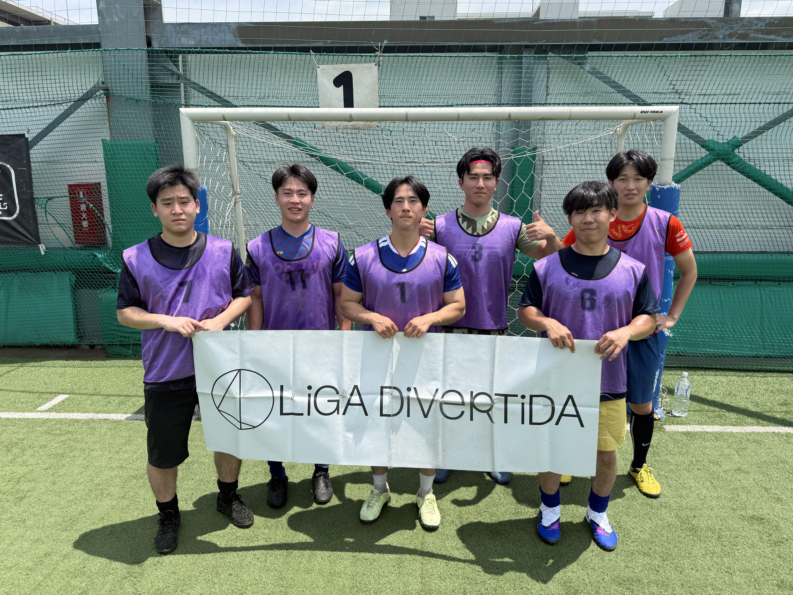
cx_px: 396
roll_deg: +0.4
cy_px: 298
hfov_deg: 71.6
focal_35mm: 24
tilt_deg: -12.1
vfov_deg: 56.8
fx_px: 550
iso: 80
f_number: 1.78
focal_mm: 6.76
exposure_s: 1/3425
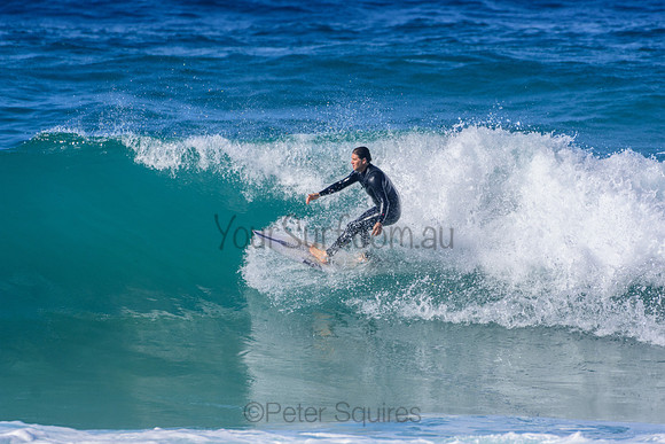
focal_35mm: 750
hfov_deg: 2.7
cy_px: 222
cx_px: 332
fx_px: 13857
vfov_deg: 1.8
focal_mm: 500
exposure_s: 1/2000
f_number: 5.6
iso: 250
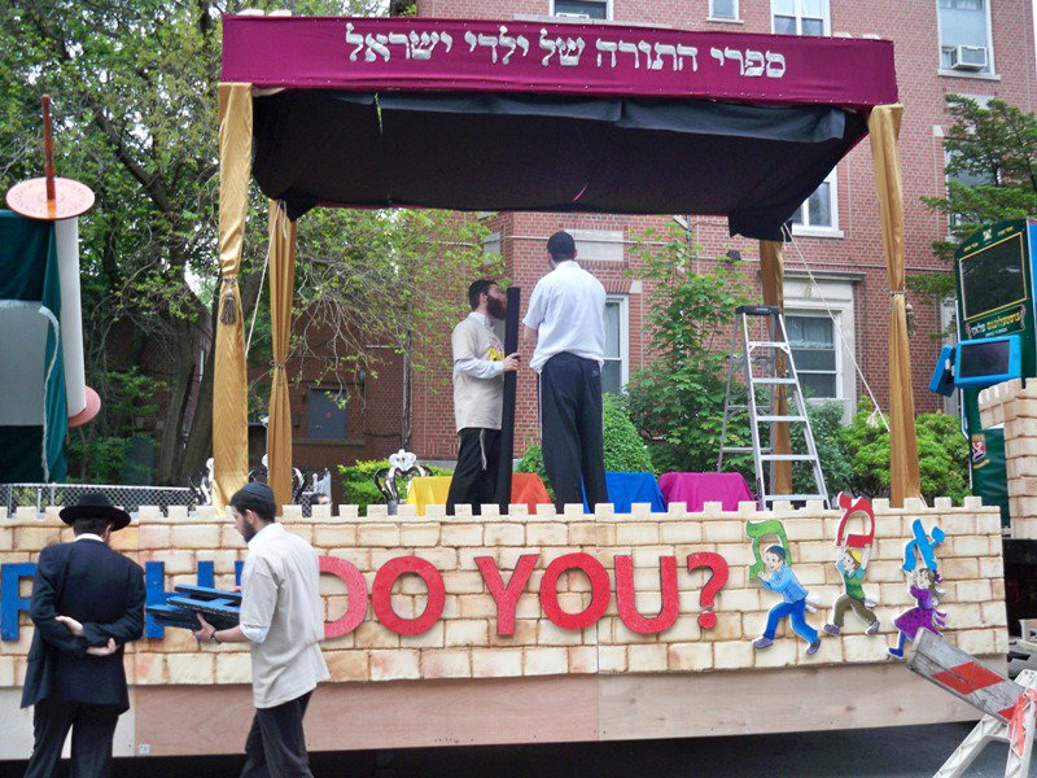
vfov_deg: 40.7
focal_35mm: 35
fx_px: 1049
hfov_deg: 52.6
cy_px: 389
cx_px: 518
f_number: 3.1
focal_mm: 6.3
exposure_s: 1/60
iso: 125
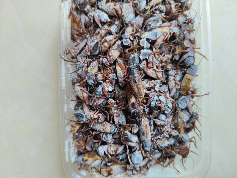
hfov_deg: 71.6
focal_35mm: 24
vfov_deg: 56.8
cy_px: 89
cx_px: 118
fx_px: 164
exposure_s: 1/50
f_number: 1.88
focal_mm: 5.56
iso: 355
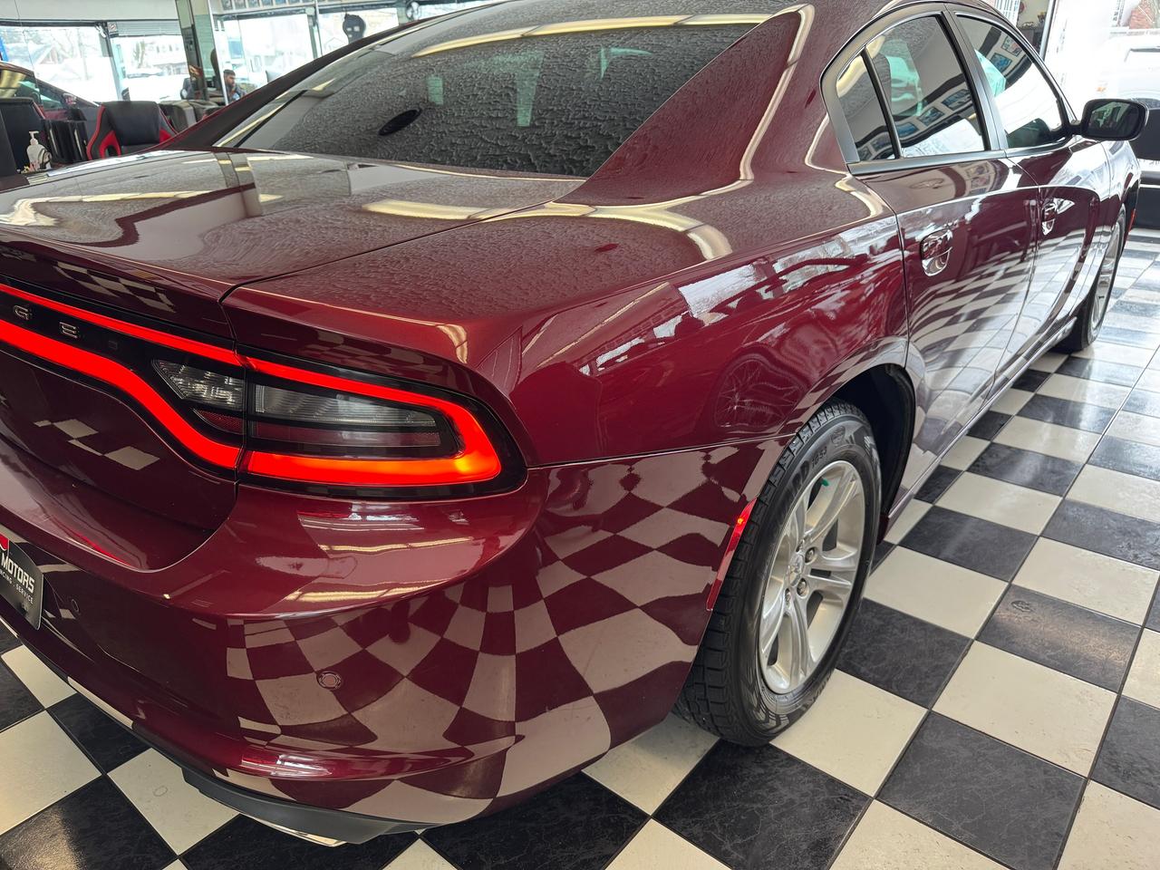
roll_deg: +1.0
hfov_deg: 71.6
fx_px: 804
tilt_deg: -23.6
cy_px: 435
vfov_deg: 56.8
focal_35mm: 24
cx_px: 580
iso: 160
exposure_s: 1/120
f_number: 1.78
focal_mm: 6.76
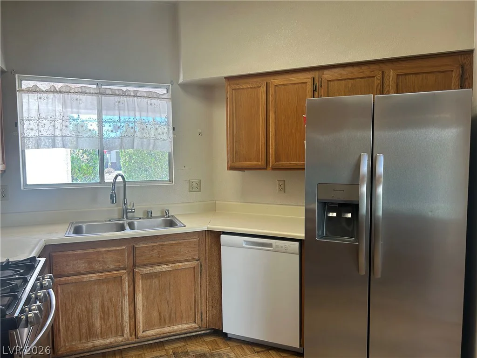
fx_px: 358
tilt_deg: -5.5
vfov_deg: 53.1
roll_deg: +0.2
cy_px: 179
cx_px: 238
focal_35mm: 26
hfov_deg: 67.3
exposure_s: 1/120
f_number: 1.5
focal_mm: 5.7
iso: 64
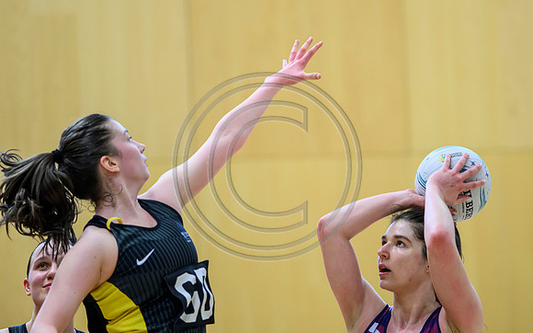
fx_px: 3662
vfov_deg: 5.2
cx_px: 327
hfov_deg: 8.3
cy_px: 116
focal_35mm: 252
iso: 4000
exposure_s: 1/800
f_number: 3.2
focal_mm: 200
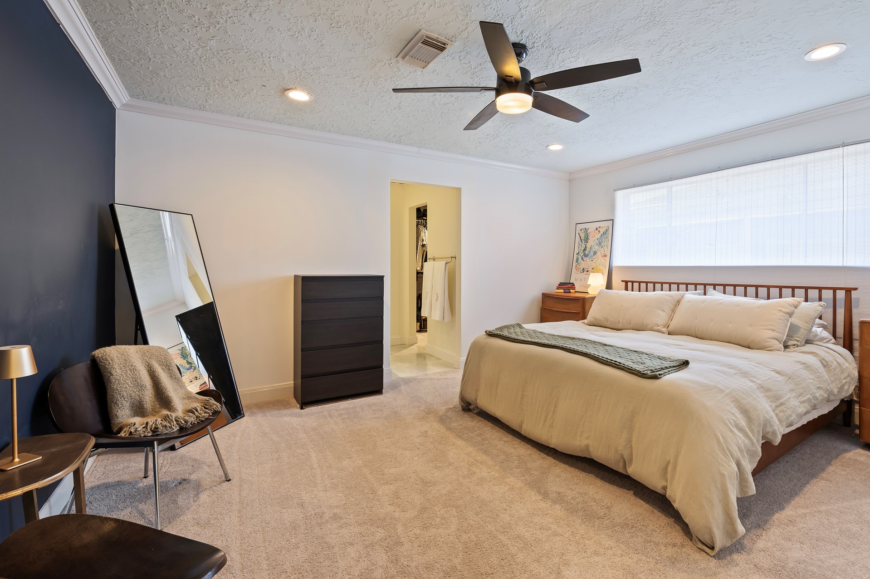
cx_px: 479
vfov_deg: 70.3
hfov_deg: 93.0
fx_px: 411
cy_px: 271
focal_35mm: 17
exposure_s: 1/2
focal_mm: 15
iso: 125
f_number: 6.3
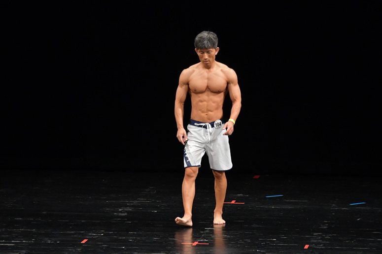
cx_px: 191
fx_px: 3023
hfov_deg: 7.2
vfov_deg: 4.8
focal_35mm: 285
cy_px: 127
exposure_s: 1/400
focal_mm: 190
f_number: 5.6
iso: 3200
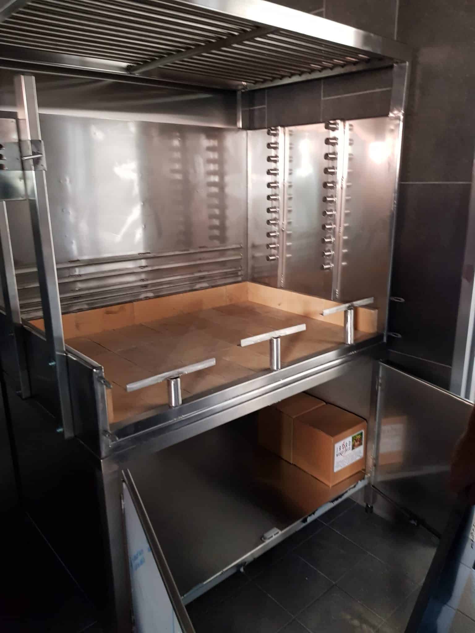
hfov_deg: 53.1
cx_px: 238
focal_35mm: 26
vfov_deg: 67.3
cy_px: 316
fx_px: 476
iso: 200
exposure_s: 1/12
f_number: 1.7
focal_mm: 4.2
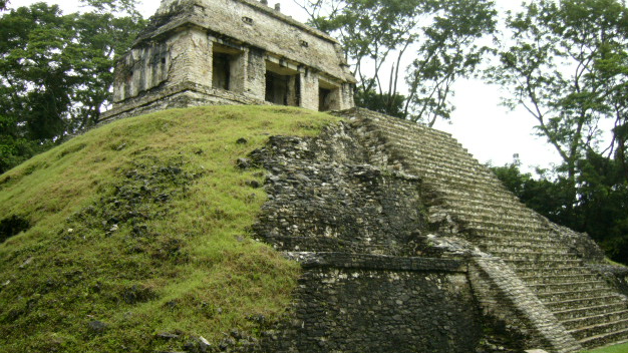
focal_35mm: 39
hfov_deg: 51.6
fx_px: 649
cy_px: 175
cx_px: 320
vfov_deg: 30.4
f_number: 2.8
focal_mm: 5.8
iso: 100
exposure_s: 1/320
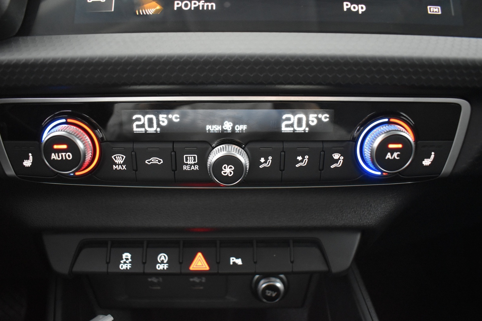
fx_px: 375
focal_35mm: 28
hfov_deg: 65.5
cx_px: 233
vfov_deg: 46.4
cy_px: 162
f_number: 3.5
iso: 3200
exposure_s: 1/10
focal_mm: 18
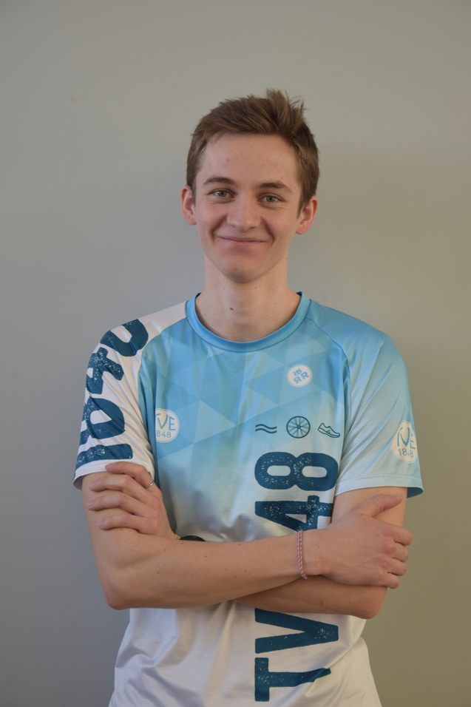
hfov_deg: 17.5
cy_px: 354
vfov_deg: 26.0
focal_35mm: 78
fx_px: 1531
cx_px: 236
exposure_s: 1/100
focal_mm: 52
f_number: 5
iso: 400
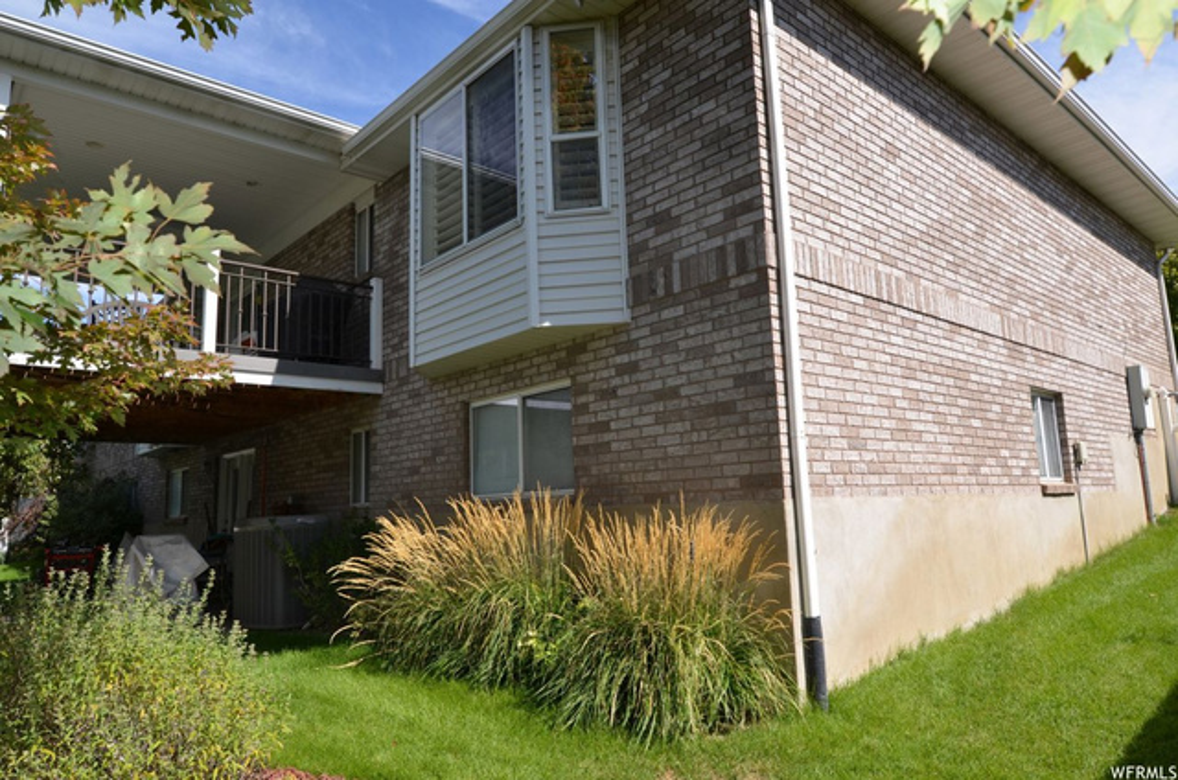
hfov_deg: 77.4
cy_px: 390
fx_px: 735
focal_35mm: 22
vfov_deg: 55.9
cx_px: 589
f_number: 7.1
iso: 100
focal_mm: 15
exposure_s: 1/250
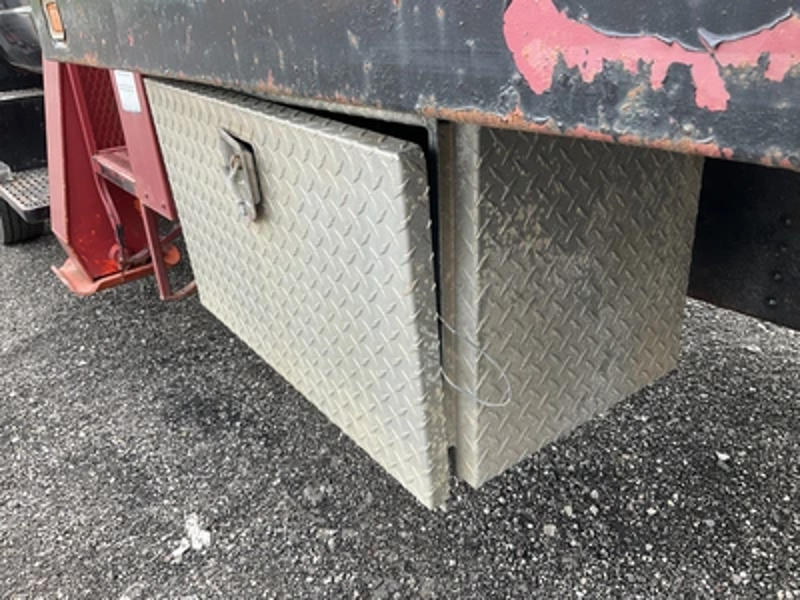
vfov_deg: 48.2
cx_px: 400
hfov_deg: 61.7
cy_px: 300
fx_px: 670
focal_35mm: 29
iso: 20
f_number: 1.8
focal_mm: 3
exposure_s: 1/122
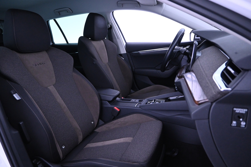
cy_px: 84
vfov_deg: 53.1
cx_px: 126
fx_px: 167
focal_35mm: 24
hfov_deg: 73.7
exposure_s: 1/25
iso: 2500
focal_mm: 16
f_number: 3.5
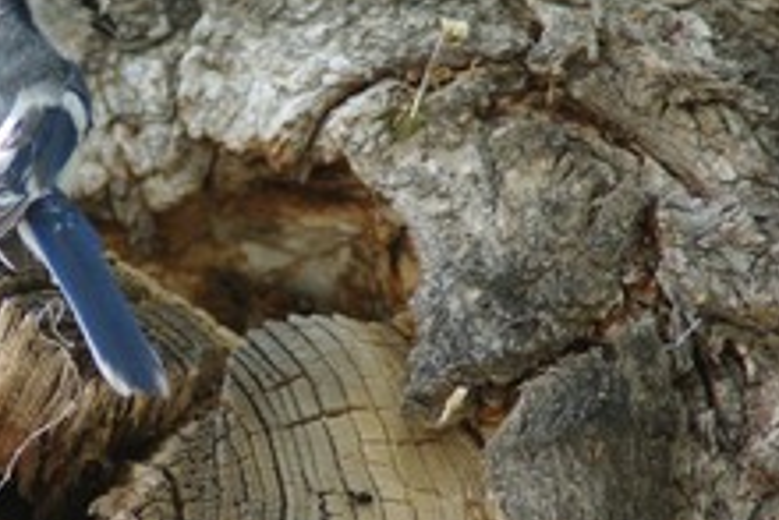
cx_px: 67
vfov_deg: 0.6
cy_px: 212
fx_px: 48501
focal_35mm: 2240
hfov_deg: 0.9
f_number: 4.5
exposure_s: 1/180
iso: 400
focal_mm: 800
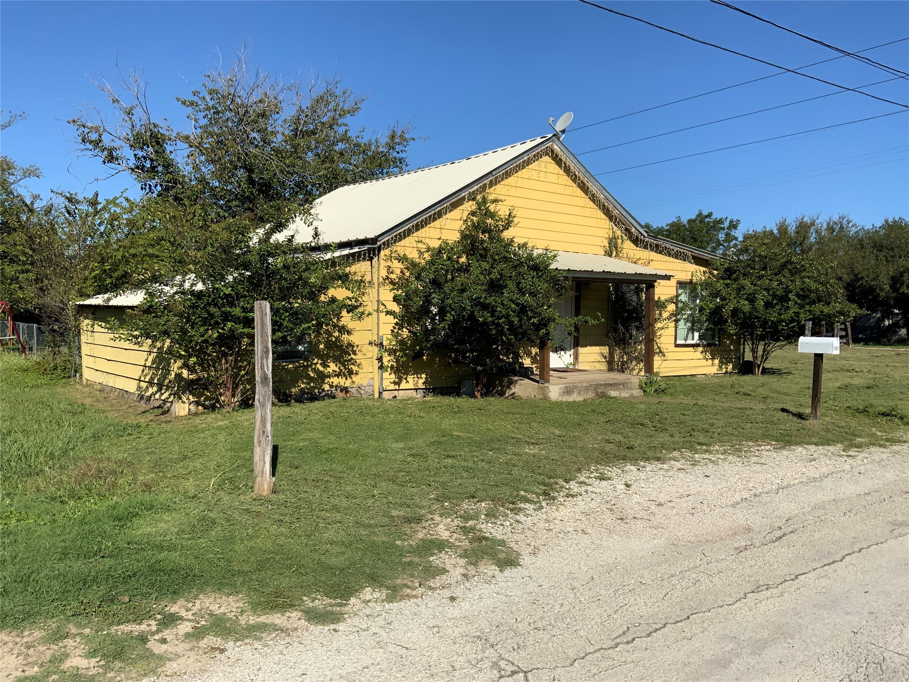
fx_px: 762
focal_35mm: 29
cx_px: 454
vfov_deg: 48.2
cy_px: 341
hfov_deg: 61.7
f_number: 1.8
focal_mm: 3
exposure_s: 1/2959
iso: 20
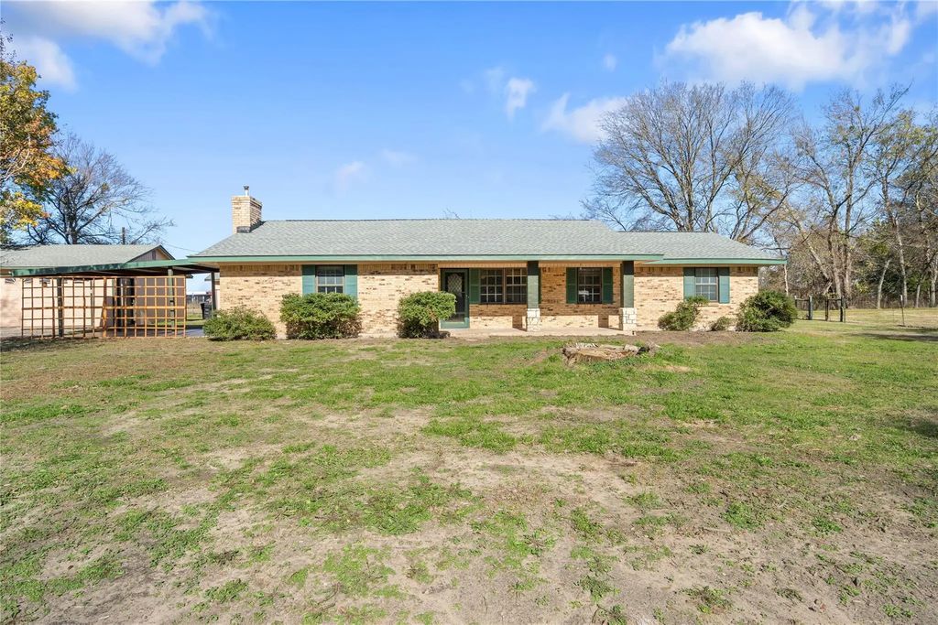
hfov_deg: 84.0
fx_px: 521
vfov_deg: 61.9
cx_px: 469
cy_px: 312
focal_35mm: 20
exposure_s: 1/80
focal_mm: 20
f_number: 11
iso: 100
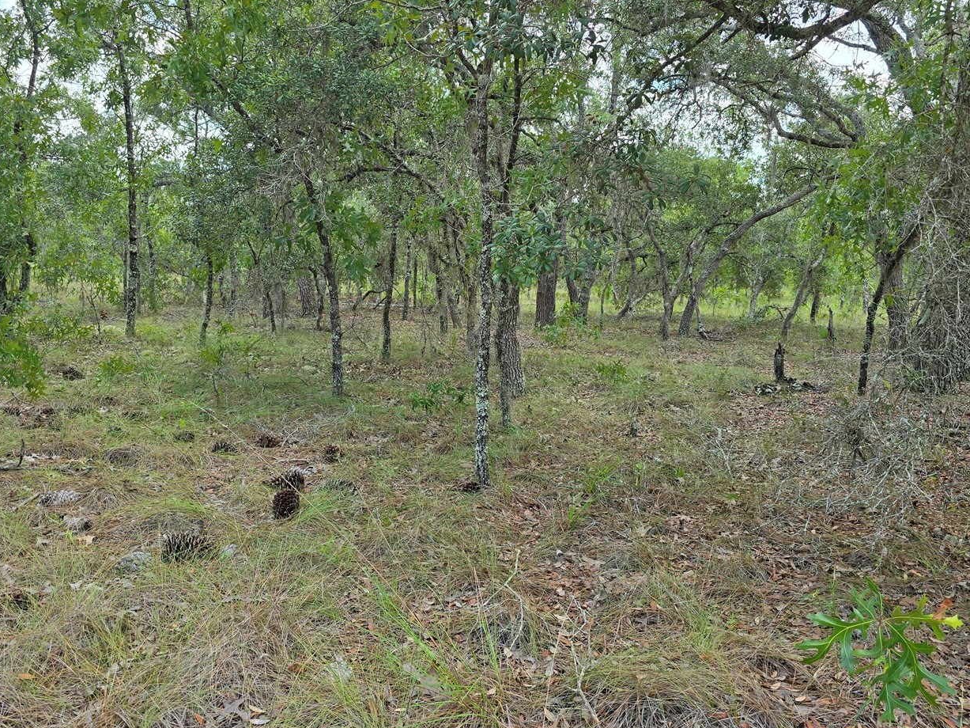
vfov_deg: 46.7
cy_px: 336
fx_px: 841
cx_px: 452
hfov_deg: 59.9
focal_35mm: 30
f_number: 1.7
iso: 12
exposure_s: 1/210
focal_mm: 6.3
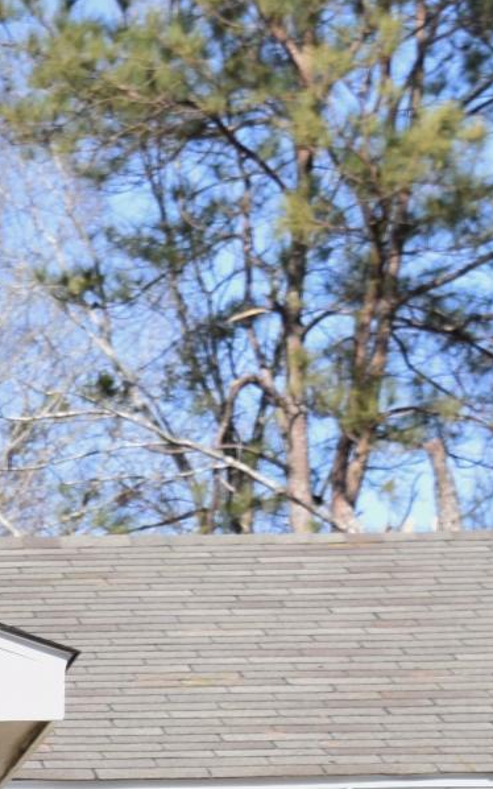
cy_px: 1061
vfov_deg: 7.5
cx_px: -837
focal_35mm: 276
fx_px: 5930
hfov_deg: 4.6
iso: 100
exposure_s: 1/200
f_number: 6.3
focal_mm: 36
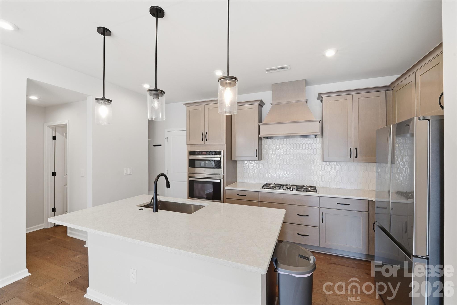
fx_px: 178
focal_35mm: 14
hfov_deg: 104.3
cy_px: 152
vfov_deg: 81.2
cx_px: 228
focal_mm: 14
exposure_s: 1/60
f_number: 11
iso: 400
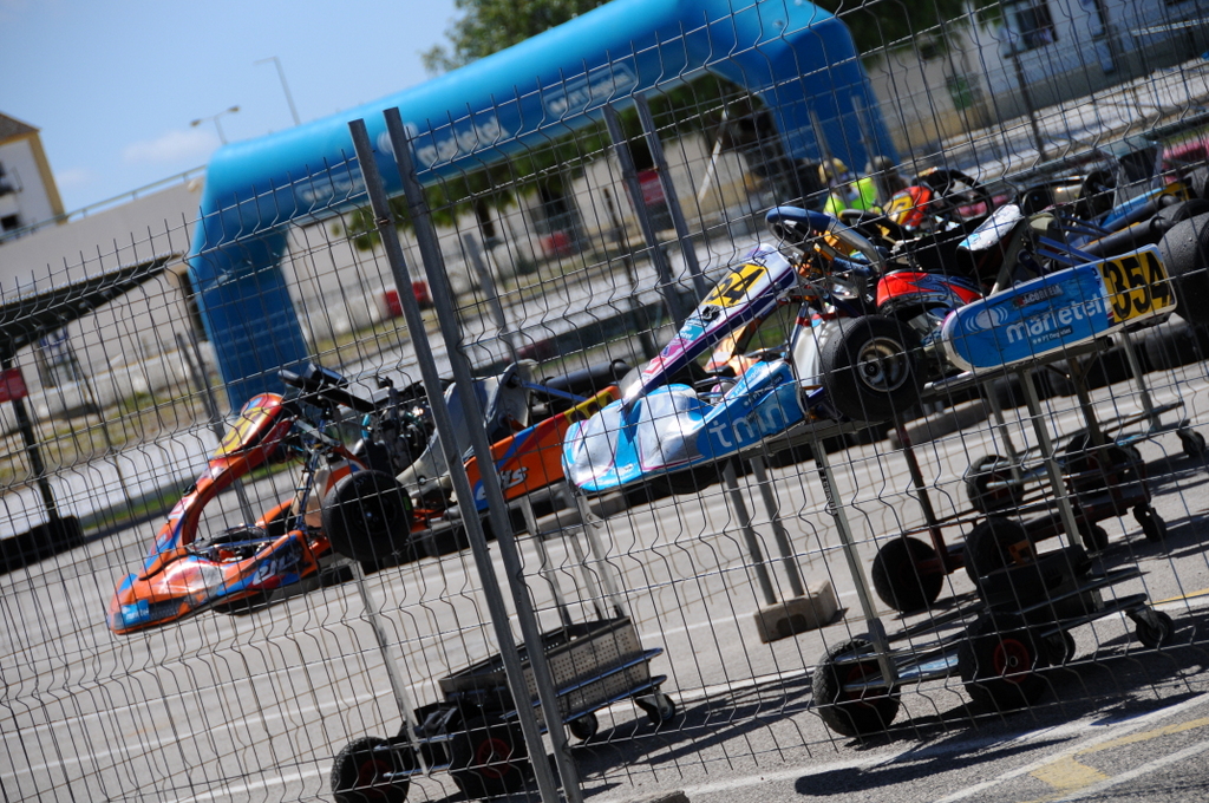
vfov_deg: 9.6
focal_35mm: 142
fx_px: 4780
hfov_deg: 14.4
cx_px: 604
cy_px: 402
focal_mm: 95
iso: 400
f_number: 5.3
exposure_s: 1/3200
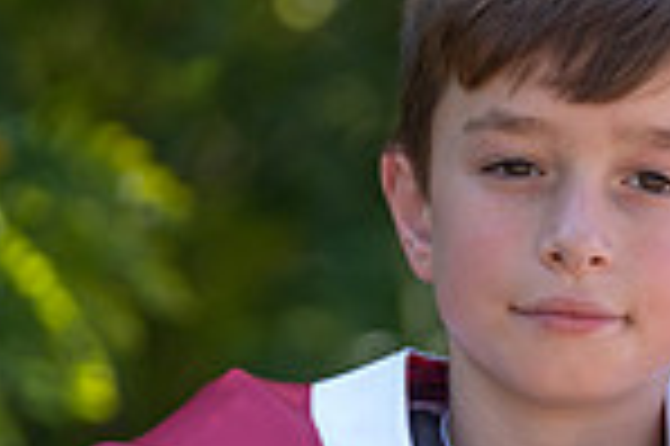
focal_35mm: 619
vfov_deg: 2.2
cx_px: 585
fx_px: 11507
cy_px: 507
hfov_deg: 3.3
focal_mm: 159
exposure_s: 1/320
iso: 80
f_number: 2.8
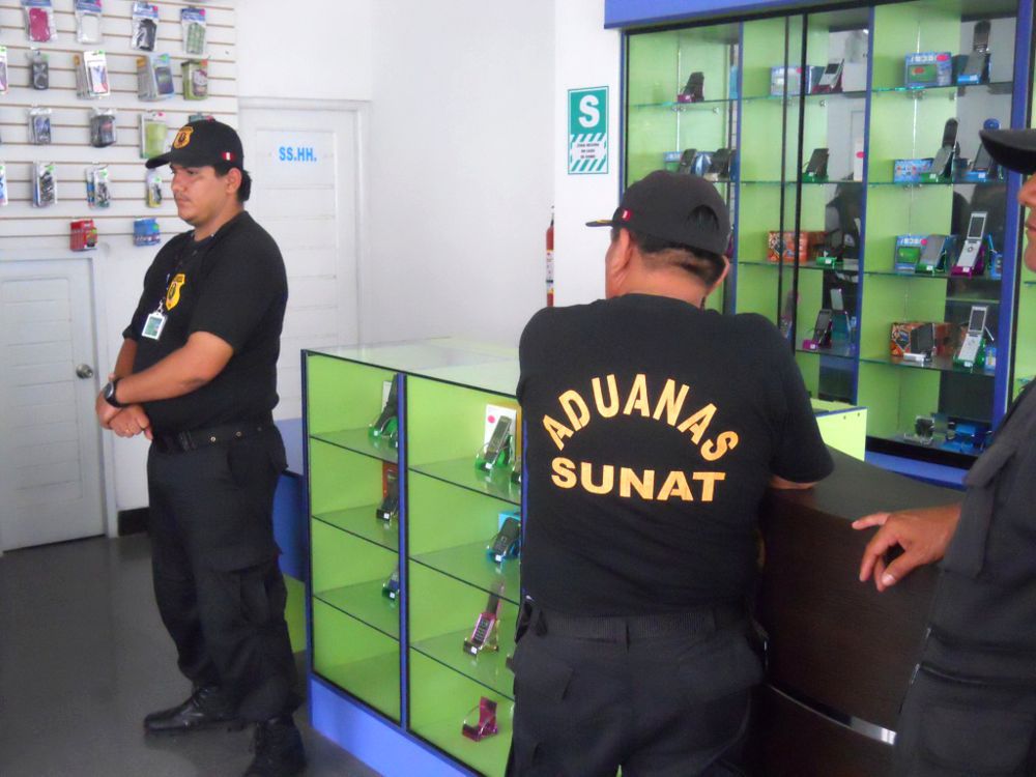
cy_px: 388
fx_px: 1227
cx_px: 518
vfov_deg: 35.1
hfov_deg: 45.8
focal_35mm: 41
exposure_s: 1/125
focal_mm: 7.3
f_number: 3.2
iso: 800
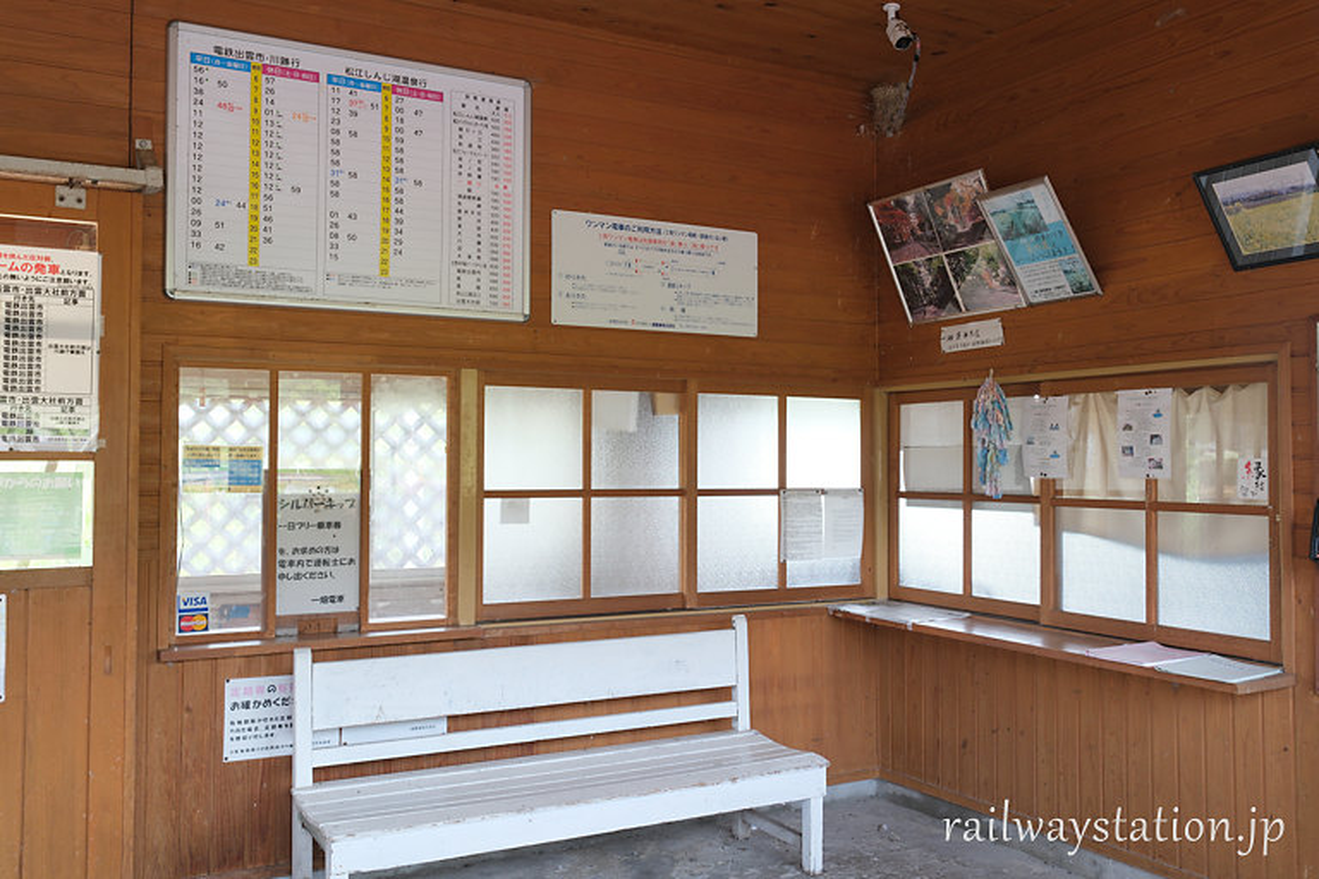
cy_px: 440
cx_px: 660
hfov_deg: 61.9
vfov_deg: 43.6
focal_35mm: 30
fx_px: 1099
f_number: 6.4
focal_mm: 19.9
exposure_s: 1/28
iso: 500
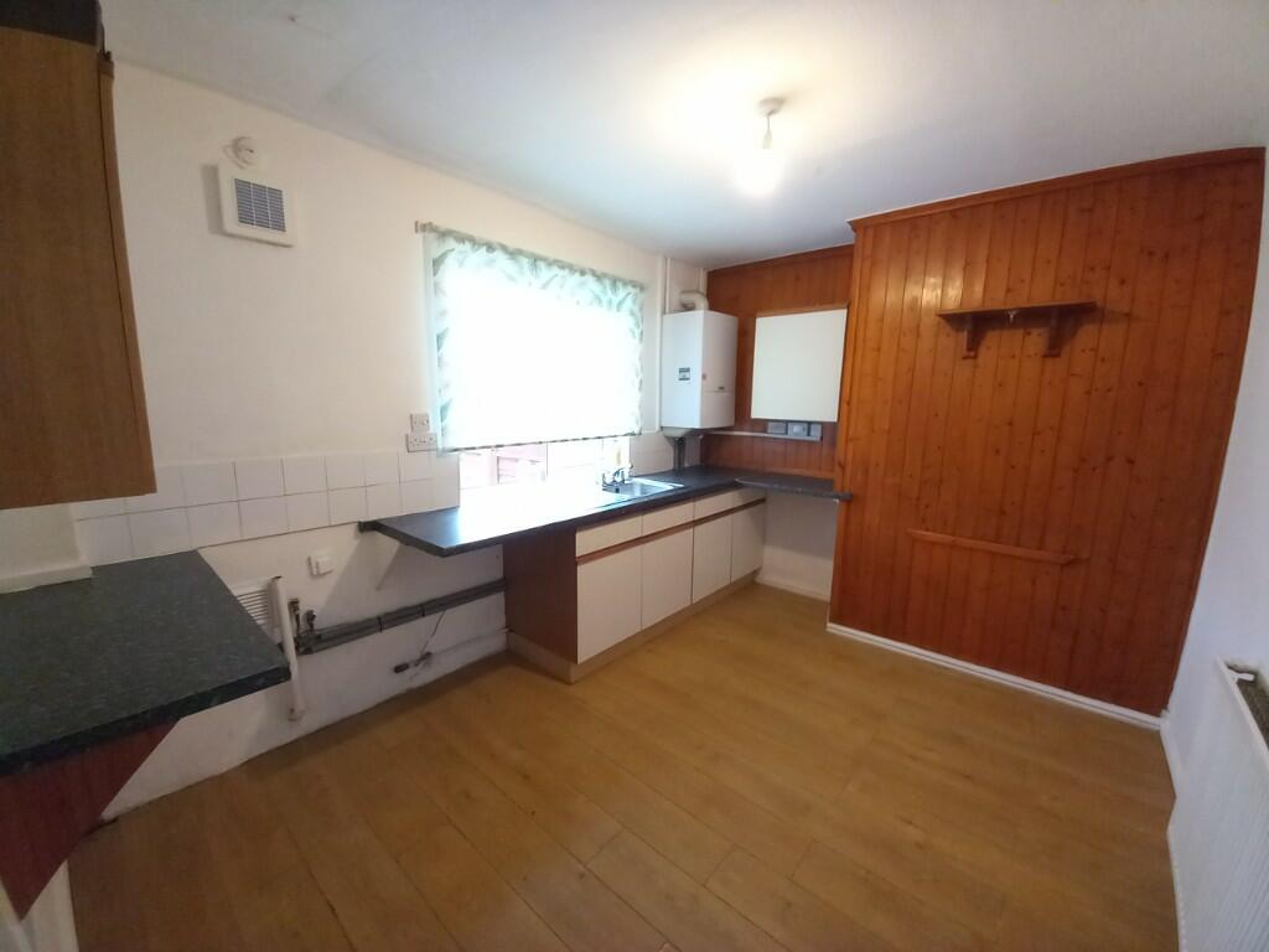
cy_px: 476
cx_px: 634
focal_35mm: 13
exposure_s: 1/25
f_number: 2.2
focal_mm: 1.13
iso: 320
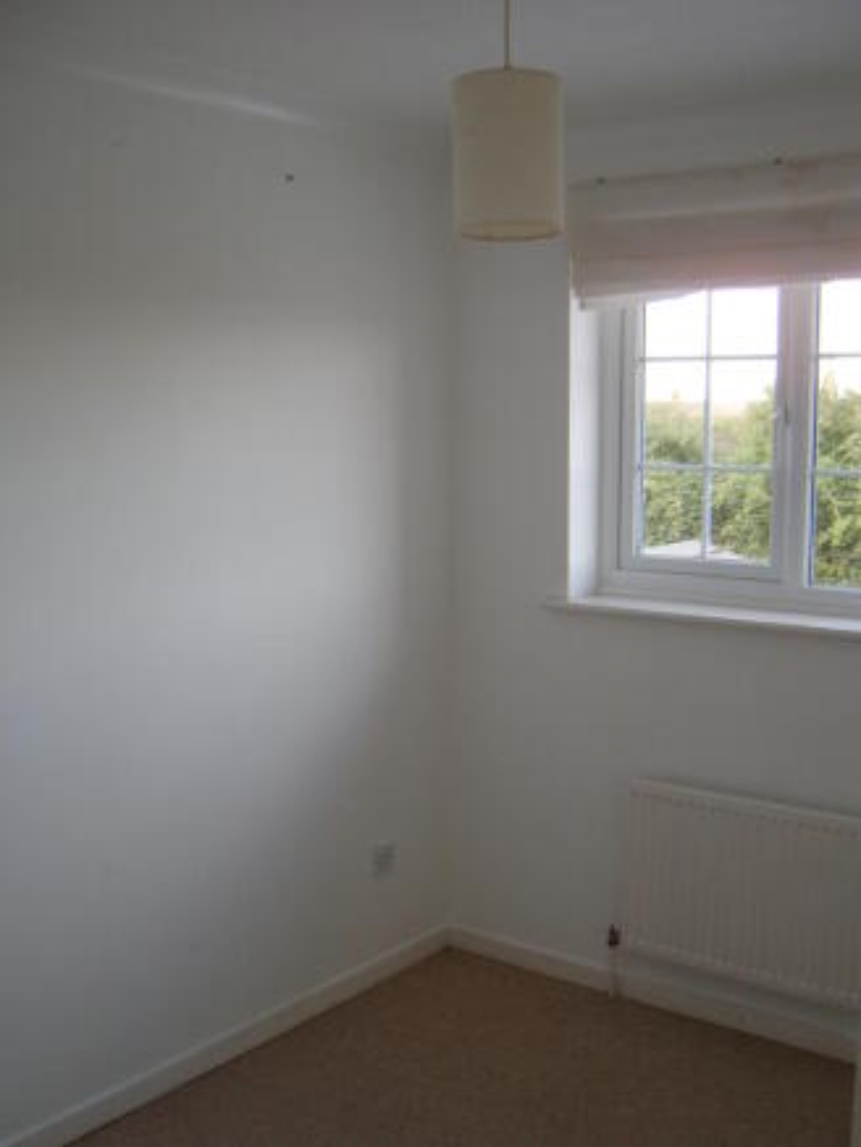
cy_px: 574
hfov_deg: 45.5
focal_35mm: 31
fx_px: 1028
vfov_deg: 58.3
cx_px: 430
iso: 100
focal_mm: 8.13
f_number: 2.7
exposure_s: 1/84
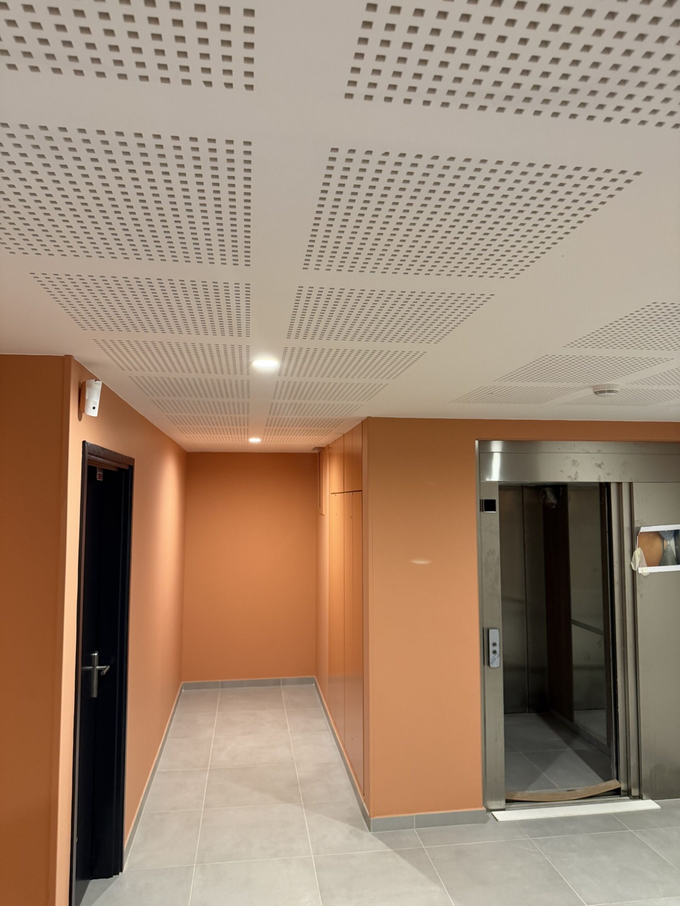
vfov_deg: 71.6
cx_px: 340
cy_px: 453
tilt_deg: +2.9
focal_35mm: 24
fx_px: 629
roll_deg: +0.2
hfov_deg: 56.8
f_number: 1.78
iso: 200
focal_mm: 6.76
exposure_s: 1/50
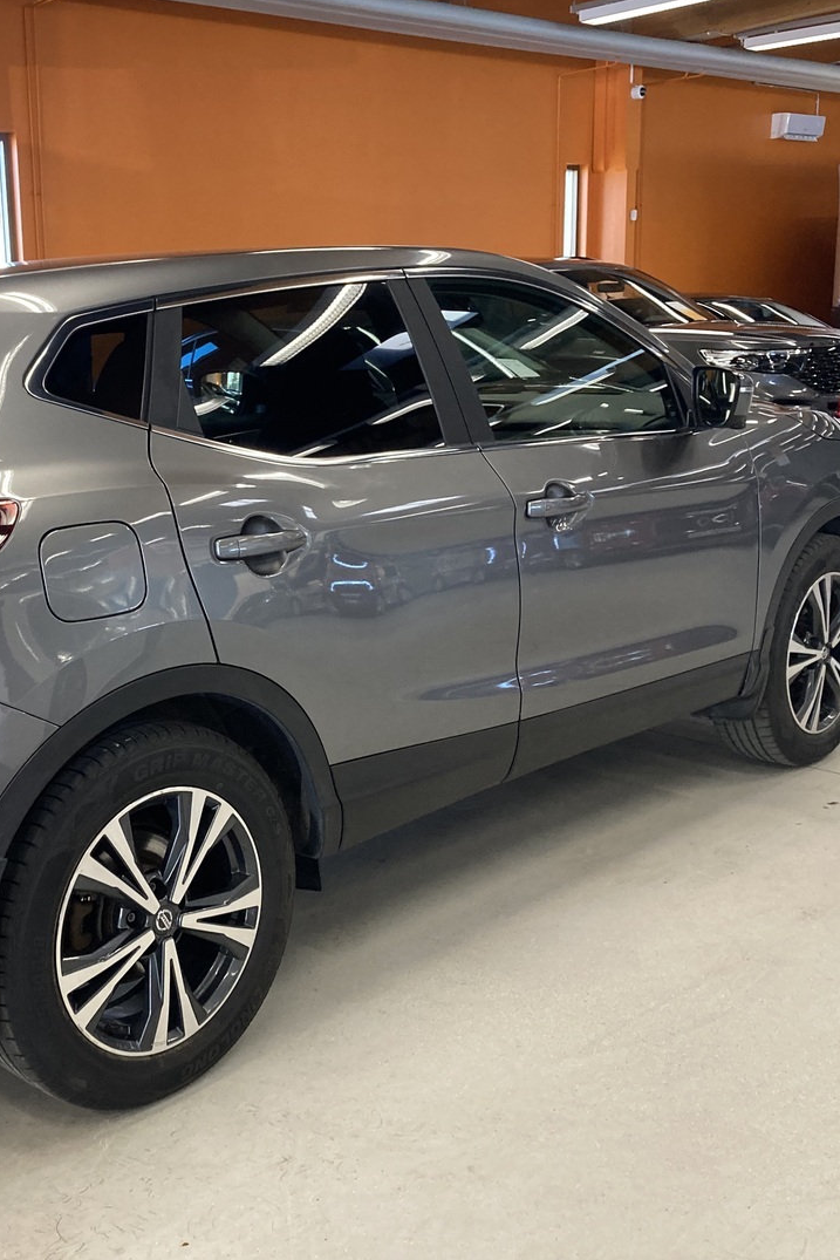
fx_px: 1364
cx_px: 175
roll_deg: +2.6
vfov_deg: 49.5
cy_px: 628
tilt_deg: -11.2
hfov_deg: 33.3
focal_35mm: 39
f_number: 1.8
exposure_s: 1/50
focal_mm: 3.99
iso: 200
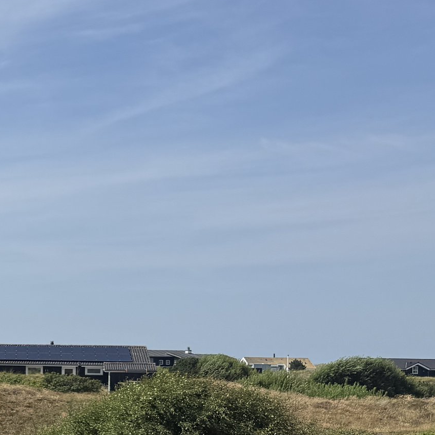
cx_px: -243
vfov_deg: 22.8
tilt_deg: +4.9
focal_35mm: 75
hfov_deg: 19.6
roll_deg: -2.9
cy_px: 336
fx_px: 1066
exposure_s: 1/7353
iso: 80
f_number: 1.78
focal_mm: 6.76
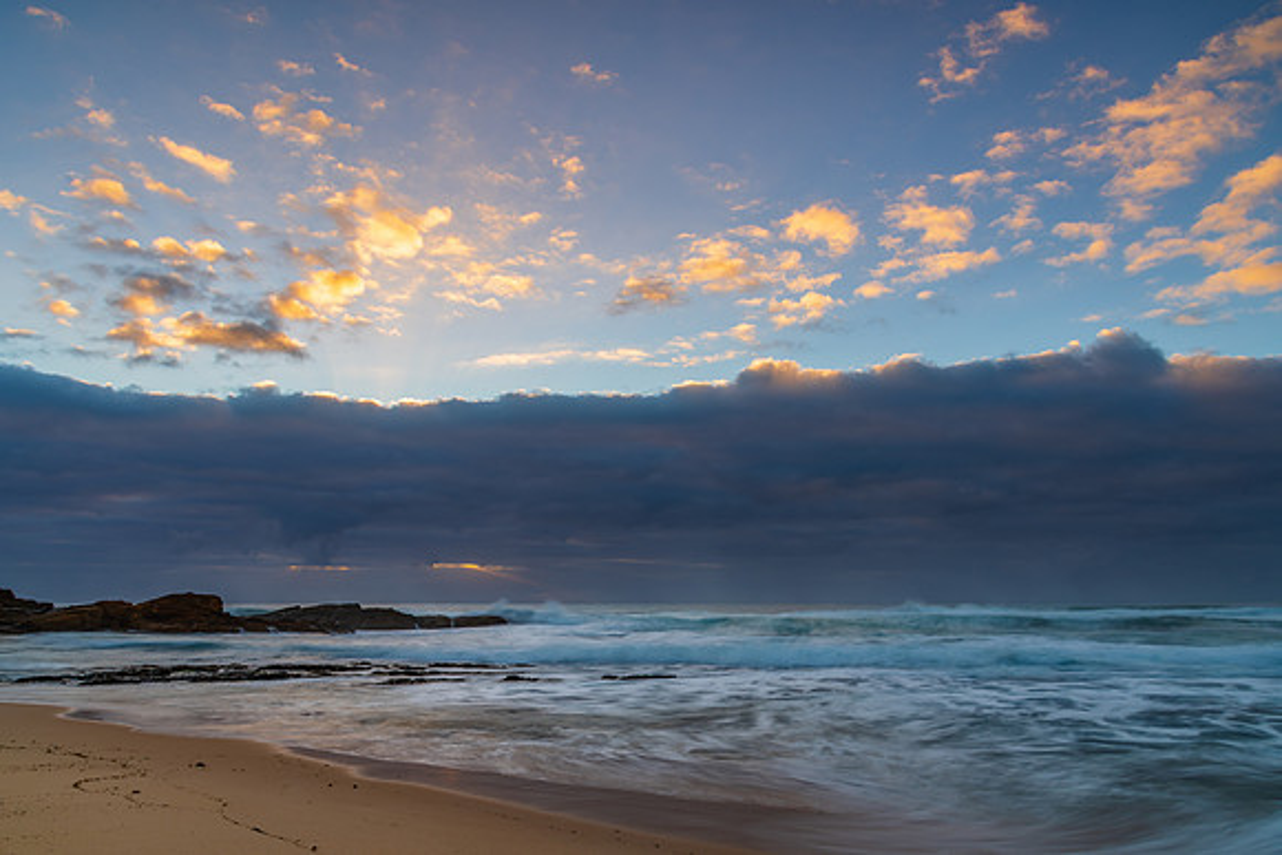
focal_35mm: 25
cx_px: 628
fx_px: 879
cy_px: 428
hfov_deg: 72.2
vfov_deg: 51.9
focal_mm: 24
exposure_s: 1.3
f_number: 11
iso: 31
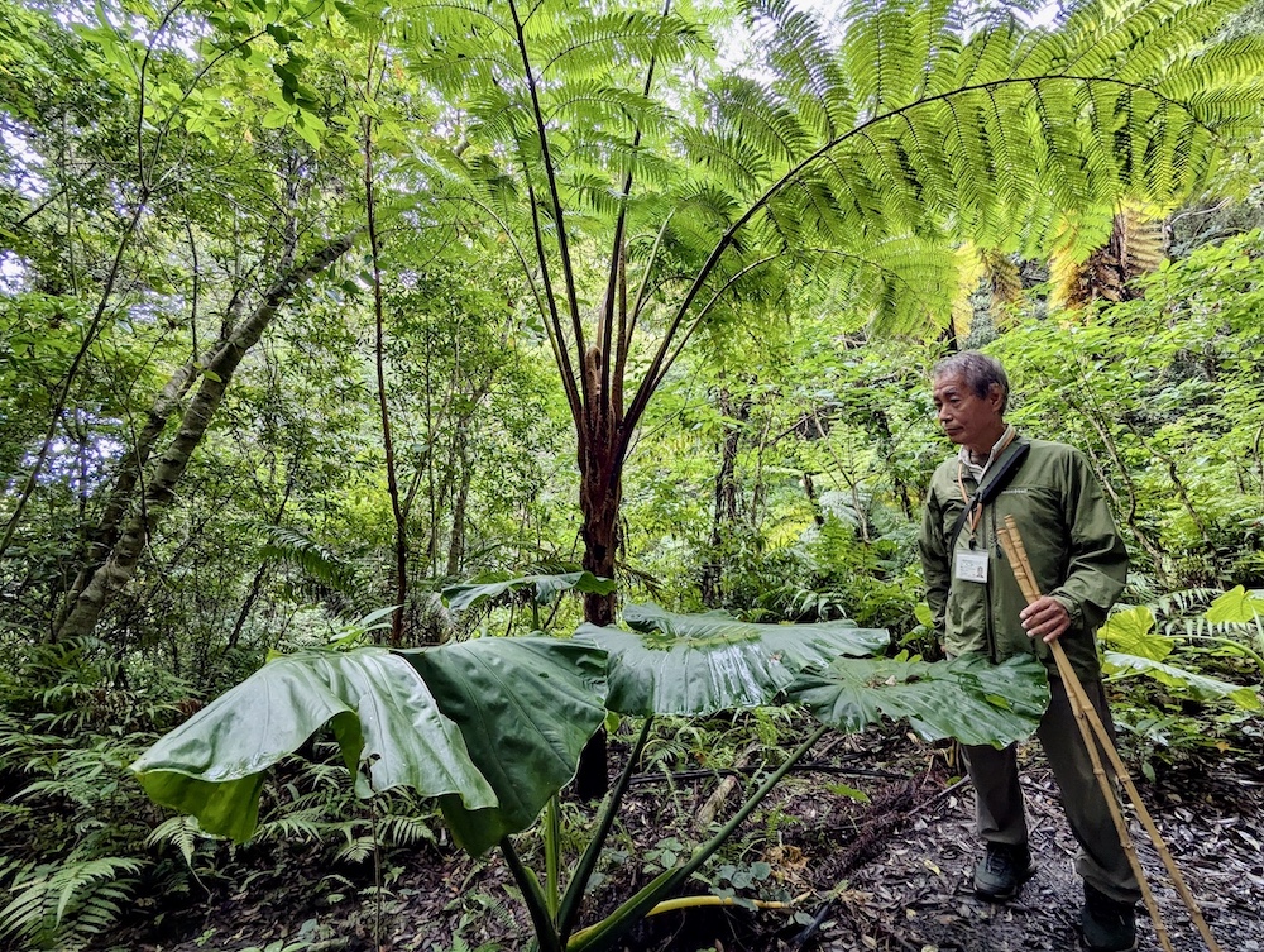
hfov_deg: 94.4
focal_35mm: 16
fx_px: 585
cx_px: 632
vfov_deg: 78.2
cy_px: 476
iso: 59
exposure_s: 1/68.5
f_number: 2.2
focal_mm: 2.35
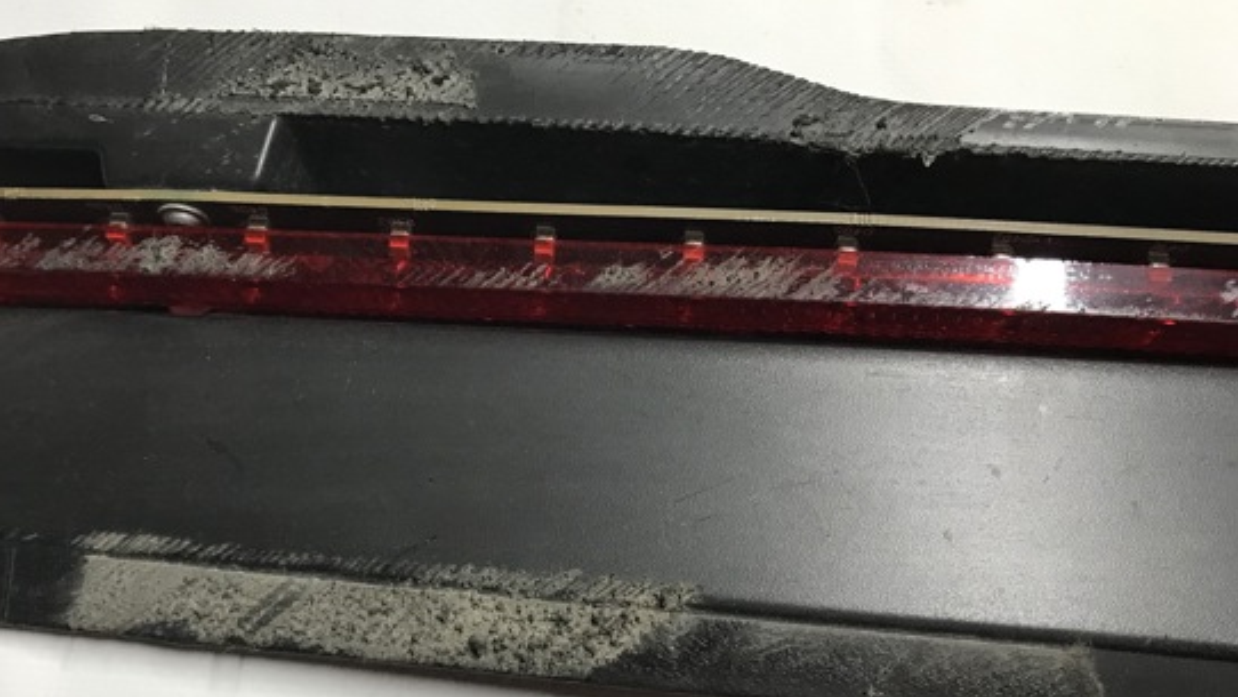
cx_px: 509
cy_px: 433
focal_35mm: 36
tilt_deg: -70.1
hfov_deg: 55.0
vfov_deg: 32.7
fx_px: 1182
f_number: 1.8
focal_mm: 3.99
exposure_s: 1/25
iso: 32
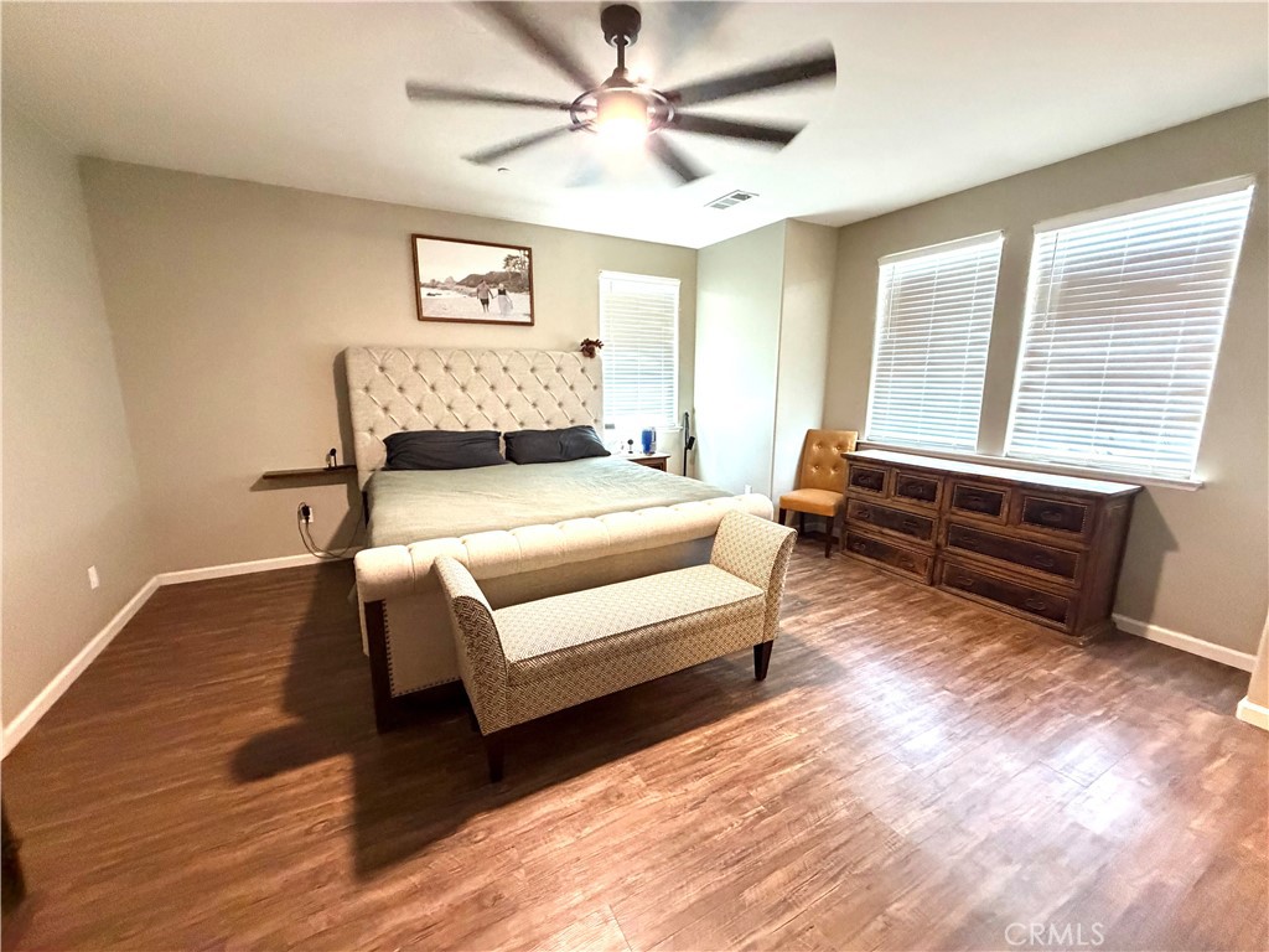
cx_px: 634
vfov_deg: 85.7
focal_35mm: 14
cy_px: 476
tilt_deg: -11.0
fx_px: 513
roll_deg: +0.0
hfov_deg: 102.1
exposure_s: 1/60
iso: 800
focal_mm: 2.22
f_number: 2.2
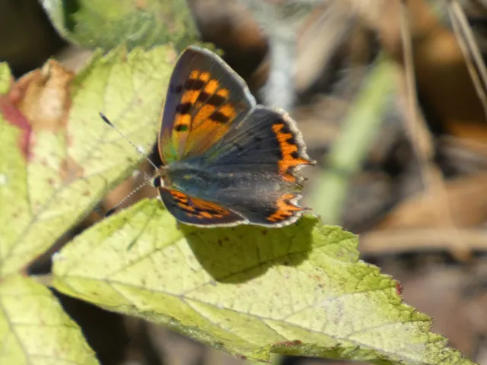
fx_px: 15616
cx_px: 244
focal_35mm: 1110
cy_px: 182
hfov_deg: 1.8
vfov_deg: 1.3
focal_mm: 198.9
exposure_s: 1/125
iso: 200
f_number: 5.7
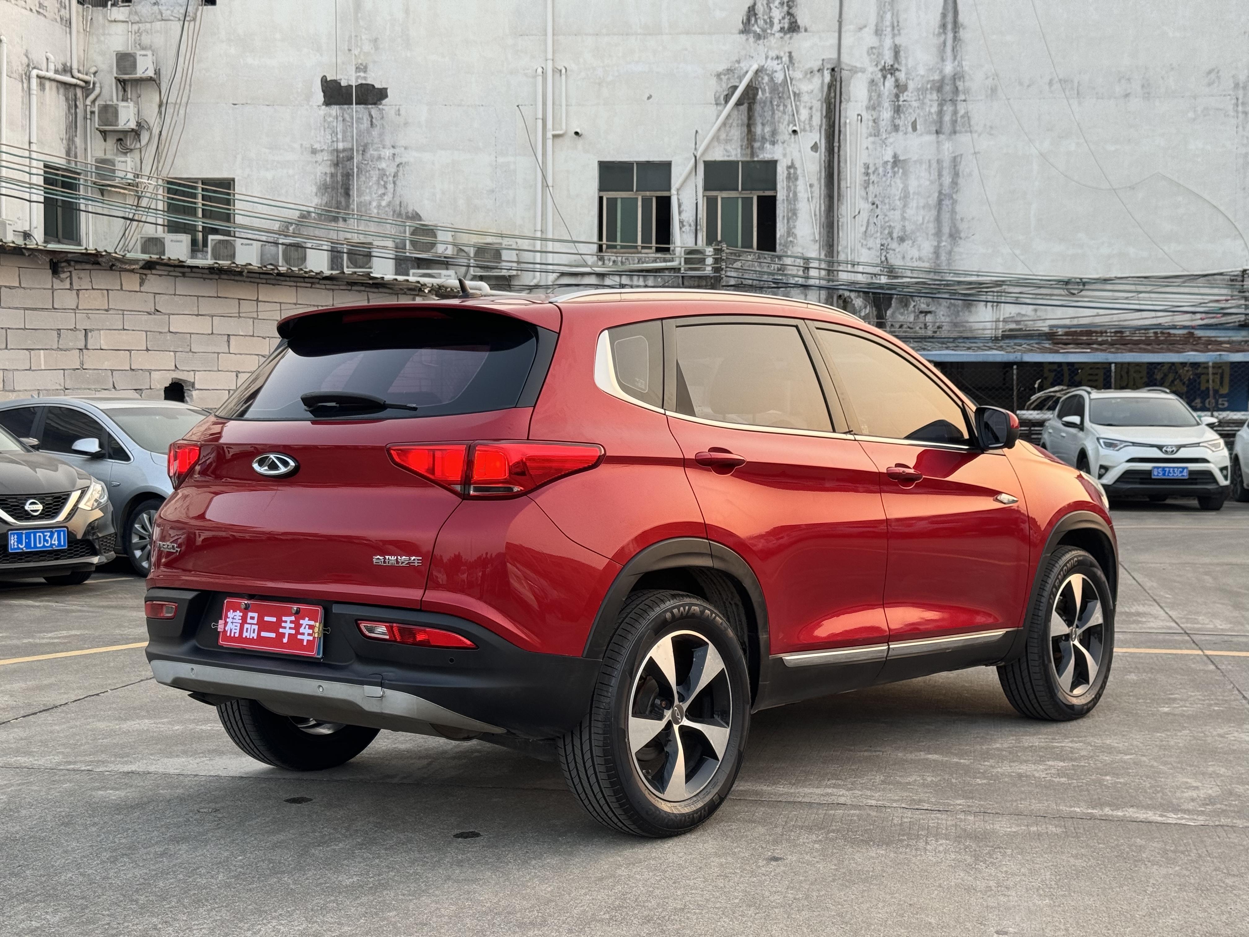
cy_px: 468
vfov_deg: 30.3
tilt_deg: -1.6
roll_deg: -0.8
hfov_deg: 39.7
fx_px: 1732
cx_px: 624
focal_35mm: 48
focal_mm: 6.86
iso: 50
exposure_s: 1/188
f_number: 1.78
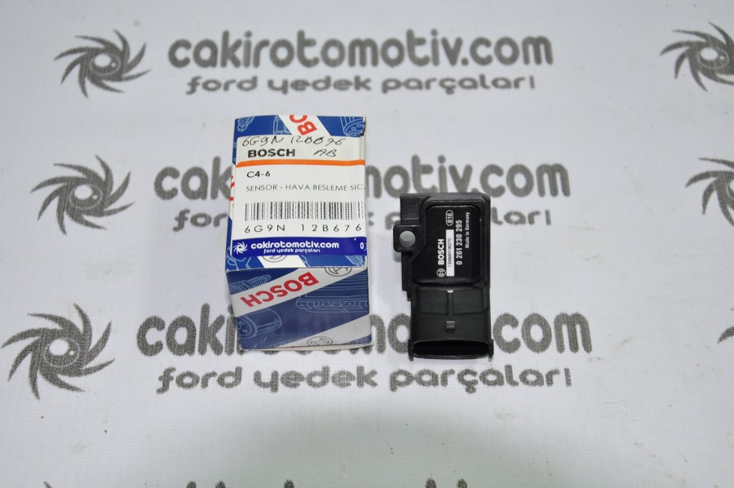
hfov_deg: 29.9
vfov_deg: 20.1
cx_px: 367
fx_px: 1375
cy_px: 244
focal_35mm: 68
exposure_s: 1/30
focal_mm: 45
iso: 200
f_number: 7.1
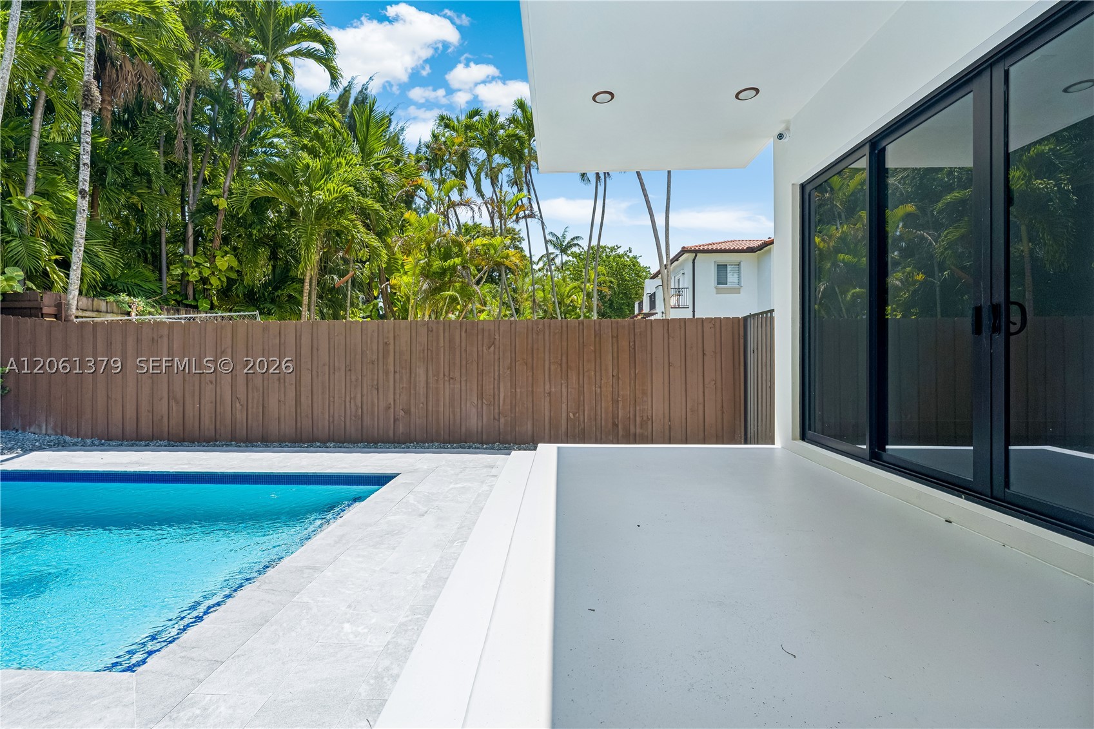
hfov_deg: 104.3
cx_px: 547
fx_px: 425
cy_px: 364
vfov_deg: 81.2
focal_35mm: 14
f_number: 11
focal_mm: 14
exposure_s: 1/400
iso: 200
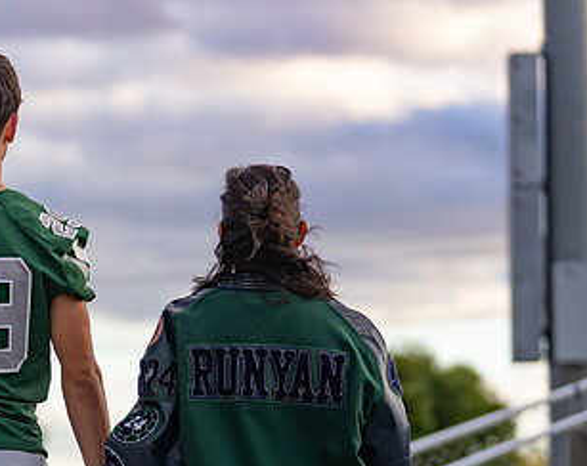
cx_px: 88
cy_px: 413
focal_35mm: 230
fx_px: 3986
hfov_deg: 8.4
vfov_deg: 6.7
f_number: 2.8
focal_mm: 109
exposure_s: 1/640
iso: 160
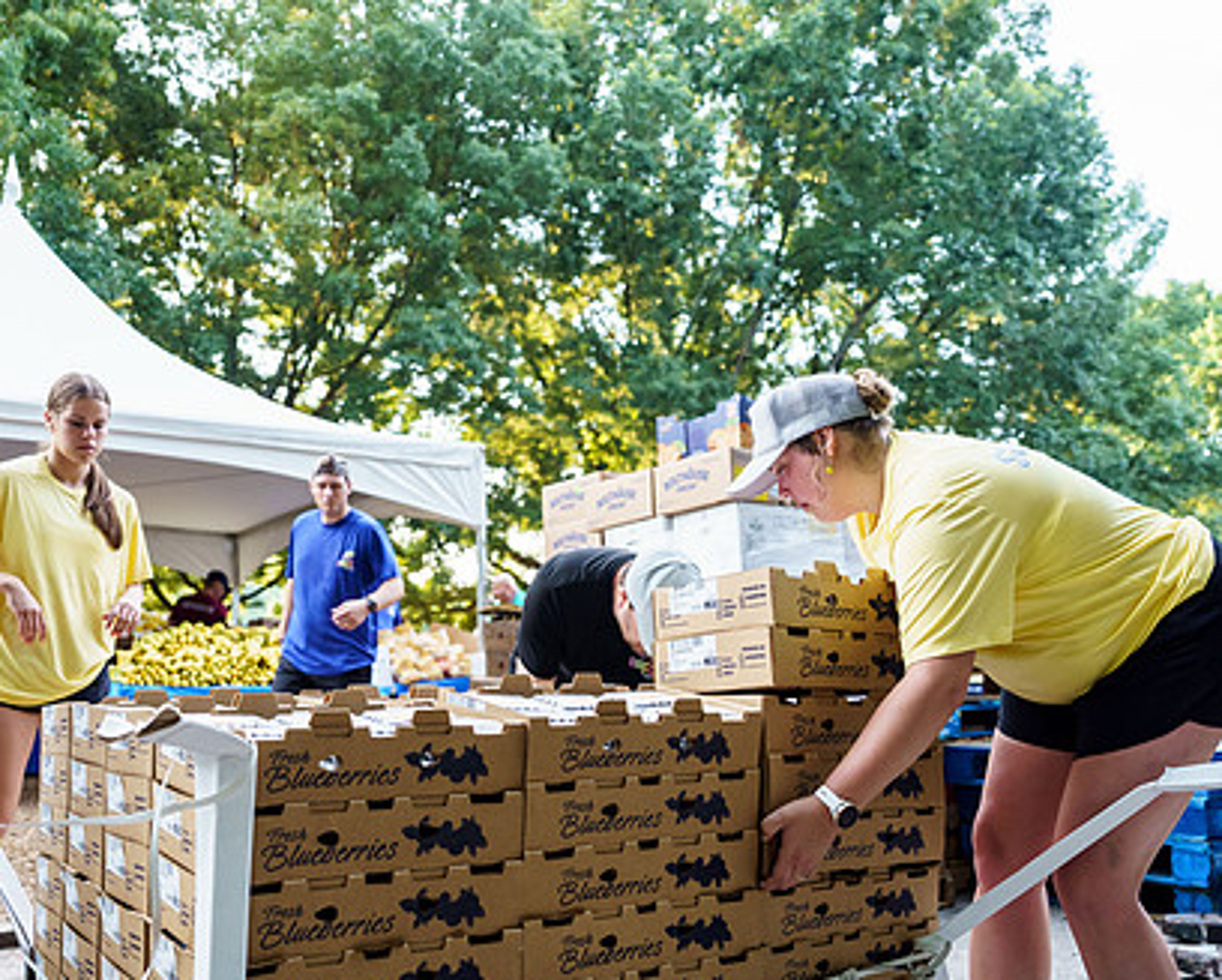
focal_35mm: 32
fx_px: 1158
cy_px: 547
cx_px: 479
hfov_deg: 55.2
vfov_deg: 45.8
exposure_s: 1/800
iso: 1250
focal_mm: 24
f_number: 2.8
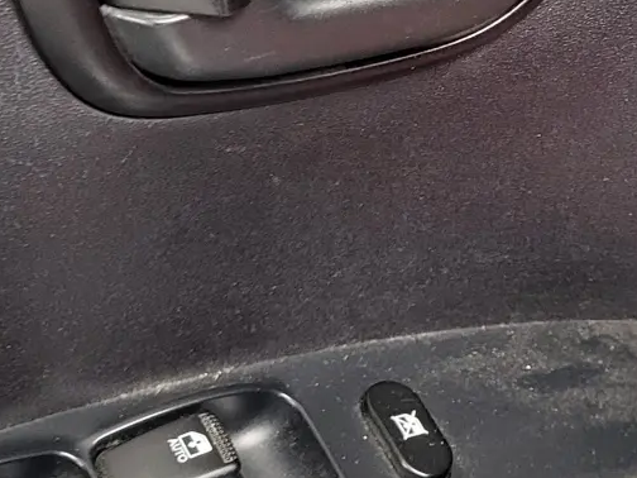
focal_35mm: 99
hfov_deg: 19.6
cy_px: 80
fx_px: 1822
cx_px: 512
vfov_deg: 14.8
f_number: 1.8
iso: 500
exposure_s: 1/50
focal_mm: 5.4
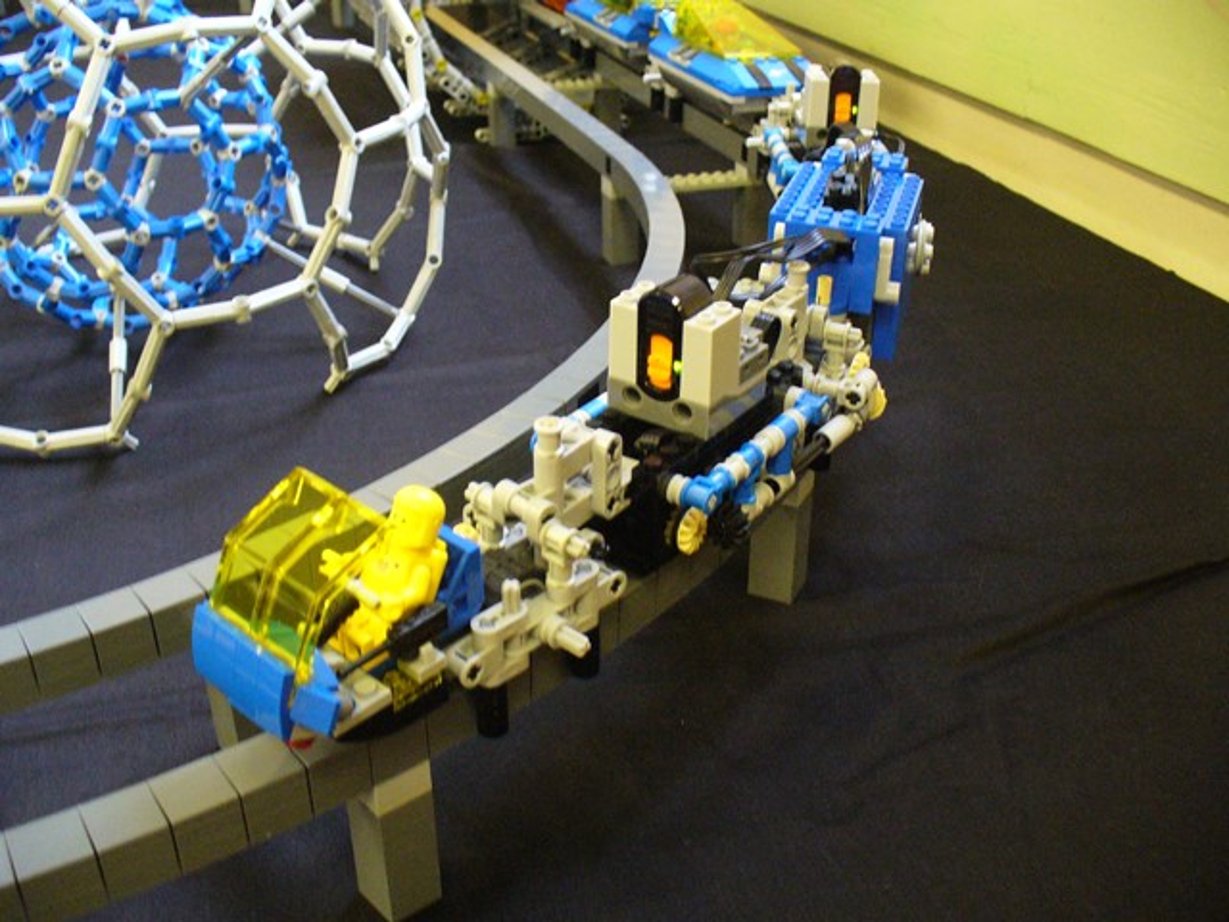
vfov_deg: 38.7
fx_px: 1314
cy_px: 461
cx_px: 614
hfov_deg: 50.1
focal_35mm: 37
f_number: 2.8
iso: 400
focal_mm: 6.1
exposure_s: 1/13
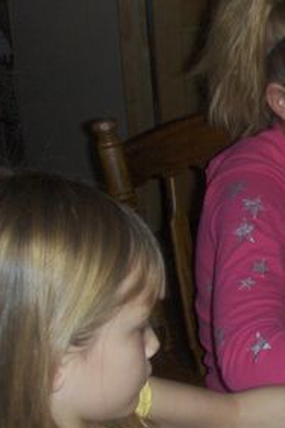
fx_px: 1081
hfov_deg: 14.2
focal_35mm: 91
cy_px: 294
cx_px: 412
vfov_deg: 22.3
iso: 100
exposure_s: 1/60
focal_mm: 6.5
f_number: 3.5
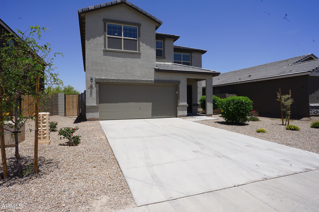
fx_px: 186
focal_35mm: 21
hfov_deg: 81.2
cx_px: 152
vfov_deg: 59.5
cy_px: 105
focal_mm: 20
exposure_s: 1/160
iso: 100
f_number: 14
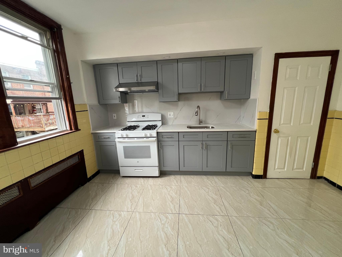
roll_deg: +1.8
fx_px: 128
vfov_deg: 89.9
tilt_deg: -10.7
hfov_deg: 106.2
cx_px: 171
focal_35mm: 13
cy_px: 128
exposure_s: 1/120
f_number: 1.8
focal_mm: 1.57
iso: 160
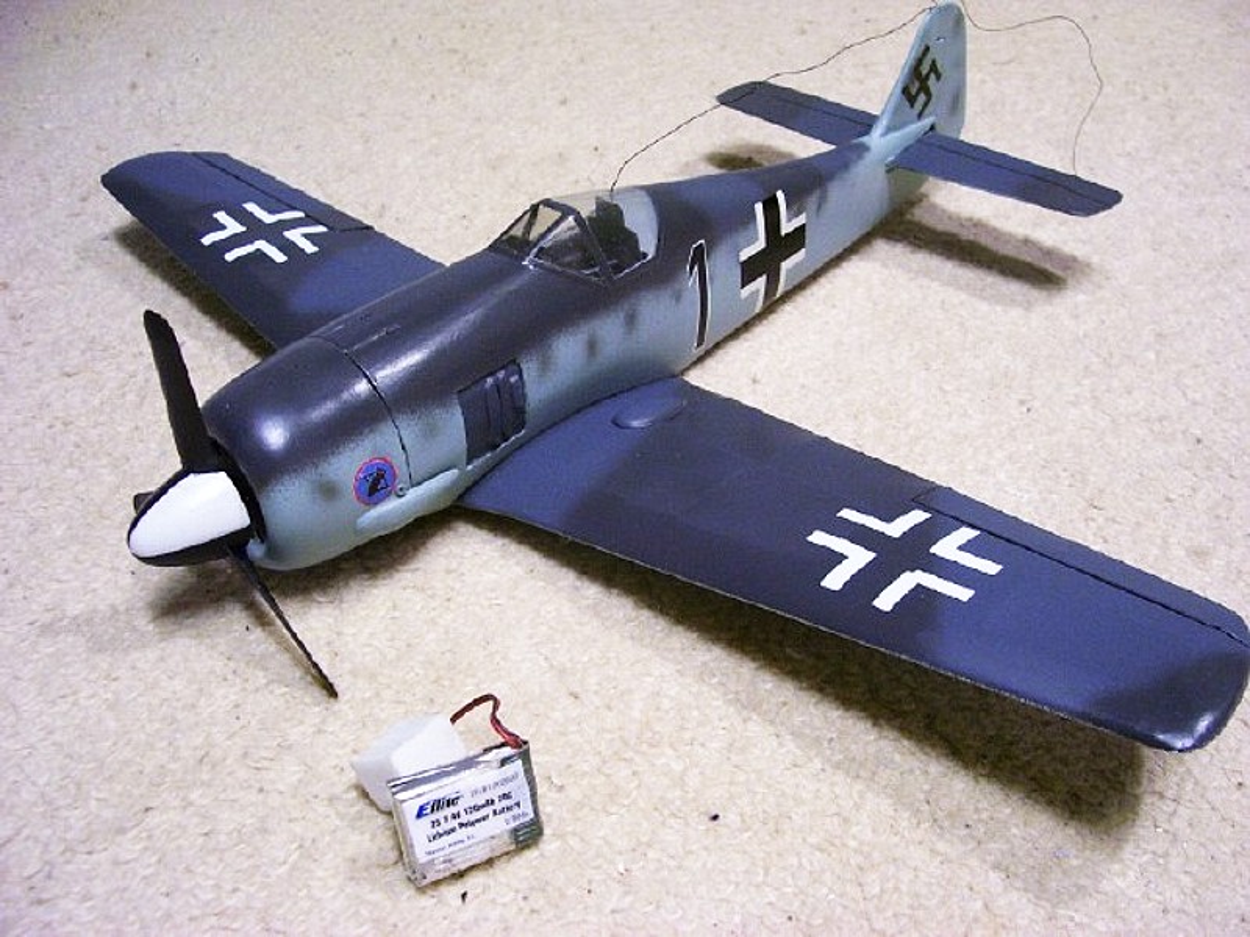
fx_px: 1228
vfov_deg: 41.8
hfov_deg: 54.0
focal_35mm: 34
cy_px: 468
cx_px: 625
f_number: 2.7
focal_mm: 5.6
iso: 160
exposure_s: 1/20
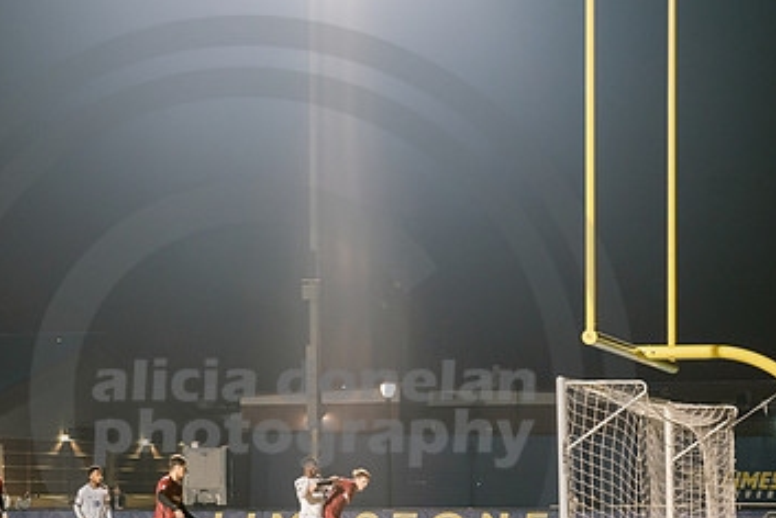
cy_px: 405
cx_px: 246
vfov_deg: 11.9
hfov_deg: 17.7
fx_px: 2481
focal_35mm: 115
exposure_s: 1/160
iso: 2500
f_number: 4
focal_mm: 70
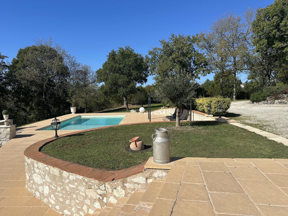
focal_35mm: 24
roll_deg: +1.0
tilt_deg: -4.3
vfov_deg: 56.8
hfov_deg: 71.6
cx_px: 144
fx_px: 200
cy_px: 108
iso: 80
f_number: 1.78
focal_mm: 6.86
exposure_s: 1/6623
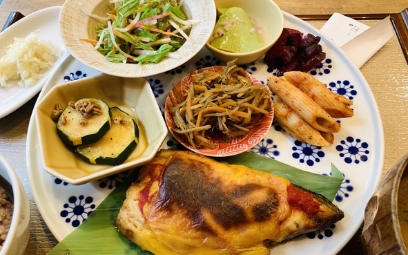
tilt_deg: -59.9
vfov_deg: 44.5
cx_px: 202
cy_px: 139
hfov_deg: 66.5
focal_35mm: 28
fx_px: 311
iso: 80
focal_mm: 4.25
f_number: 1.8
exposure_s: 1/50
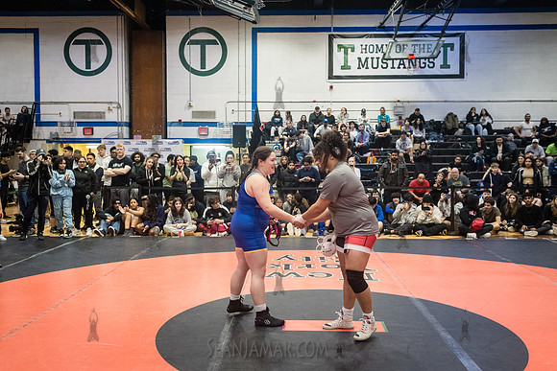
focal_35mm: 36
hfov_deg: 53.5
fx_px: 553
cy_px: 185
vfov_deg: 37.2
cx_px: 275
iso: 8000
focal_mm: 35
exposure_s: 1/400
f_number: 4
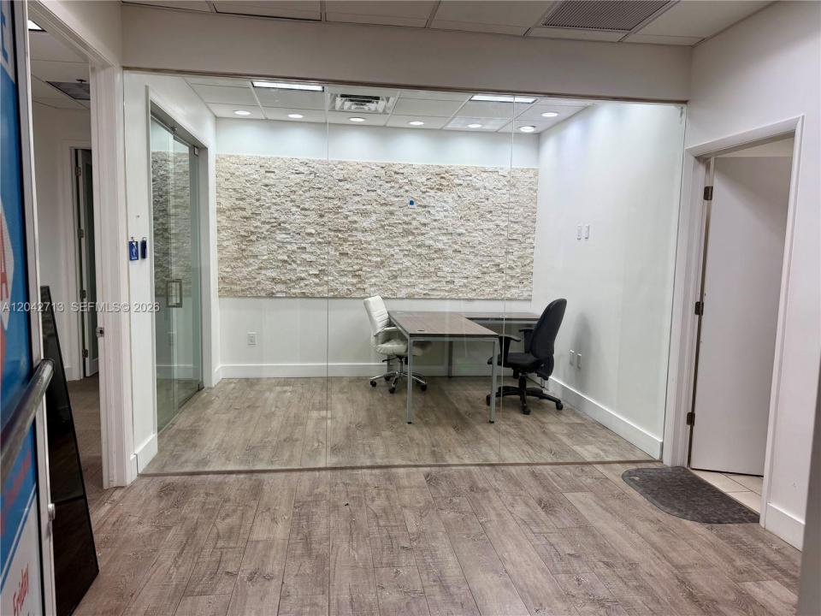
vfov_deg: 56.8
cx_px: 410
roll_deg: -0.9
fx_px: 569
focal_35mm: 24
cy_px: 308
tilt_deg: -6.4
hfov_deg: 71.6
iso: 64
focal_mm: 6.76
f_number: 1.78
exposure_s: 1/120
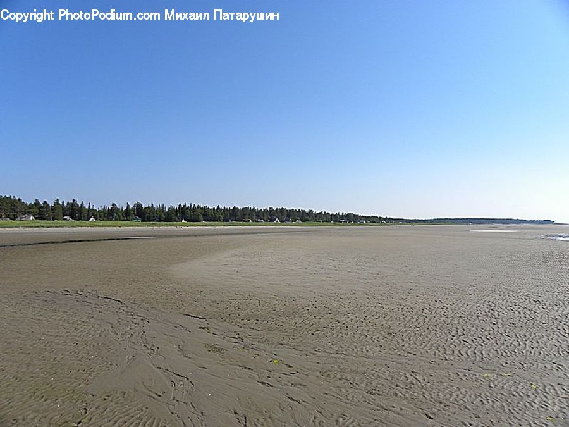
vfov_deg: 53.1
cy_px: 214
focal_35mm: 26
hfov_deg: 67.3
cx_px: 284
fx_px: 427
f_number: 6.3
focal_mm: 4.6
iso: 64
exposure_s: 1/345
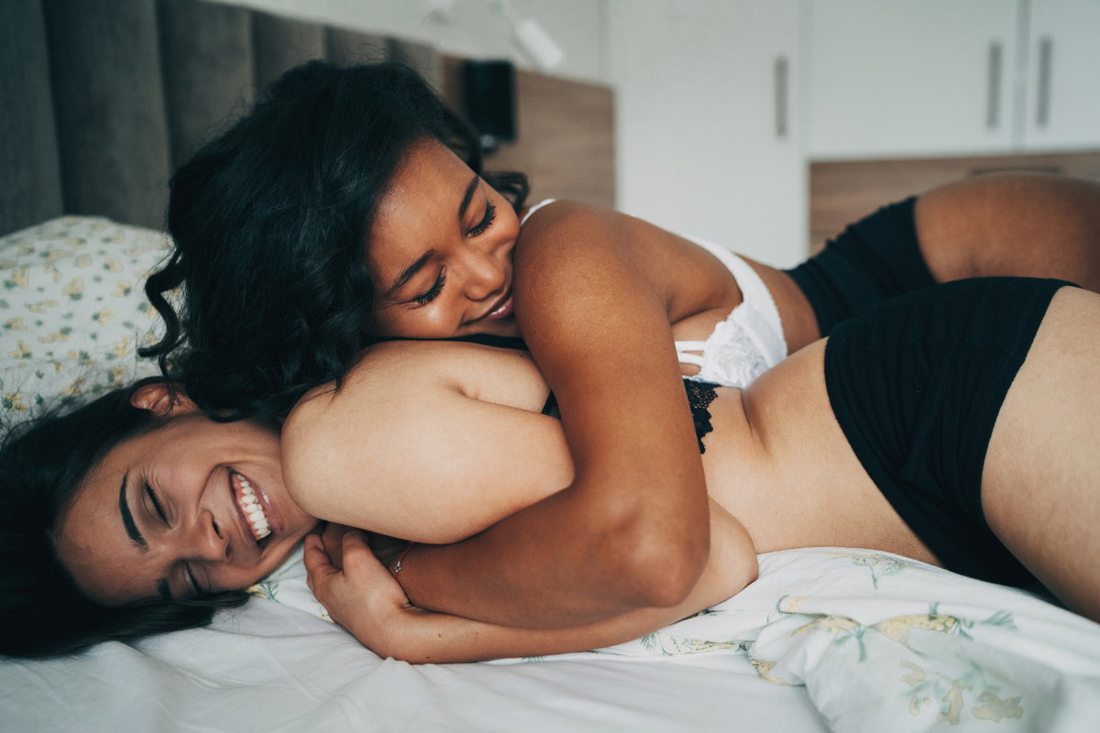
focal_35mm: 35
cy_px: 366
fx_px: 1069
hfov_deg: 54.4
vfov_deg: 37.9
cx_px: 550
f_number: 2.2
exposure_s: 1/250
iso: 1250
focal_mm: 35
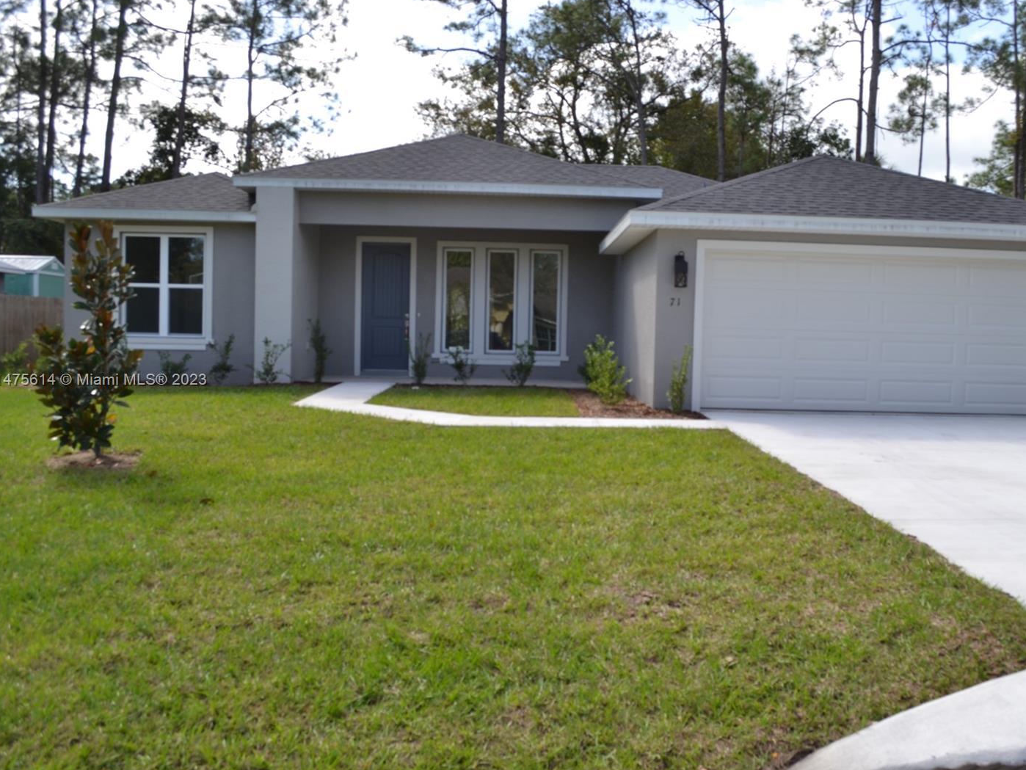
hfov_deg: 55.3
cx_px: 559
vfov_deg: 43.0
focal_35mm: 33
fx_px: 978
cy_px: 381
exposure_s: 1/200
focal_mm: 20
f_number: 7.1
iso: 100
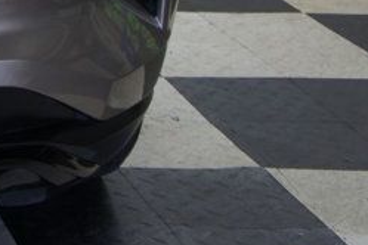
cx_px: -352
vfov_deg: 8.9
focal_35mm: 148
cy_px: -182
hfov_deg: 12.4
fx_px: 1513
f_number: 4
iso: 200
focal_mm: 24
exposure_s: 1/40
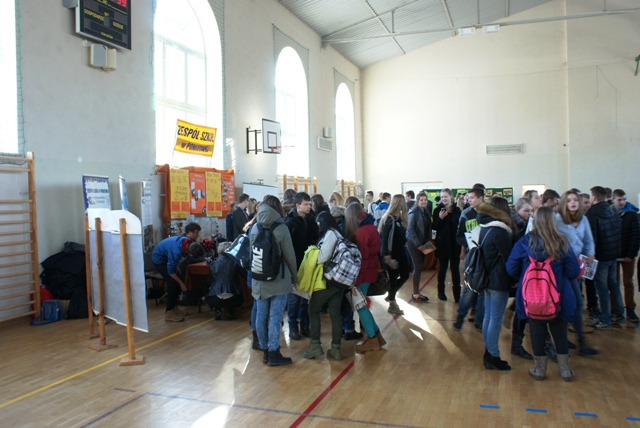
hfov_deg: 61.9
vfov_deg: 43.7
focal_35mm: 30
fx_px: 534
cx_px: 320
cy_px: 214
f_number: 5.6
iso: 400
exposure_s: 1/25
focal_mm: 20
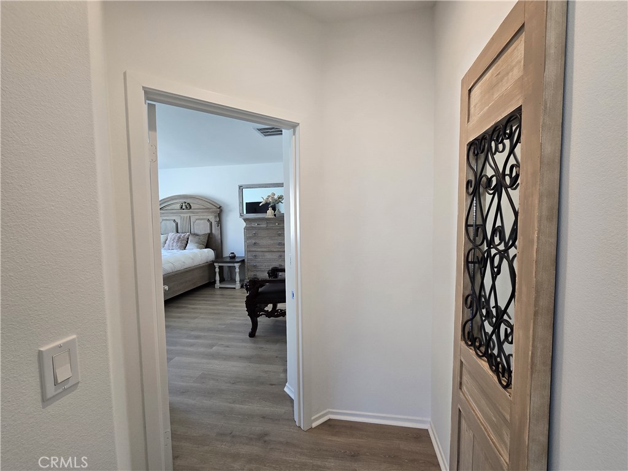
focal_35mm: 13
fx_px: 236
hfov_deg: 106.2
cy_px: 236
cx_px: 314
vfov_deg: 89.9
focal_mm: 2.2
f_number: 2.2
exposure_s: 1/60
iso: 125
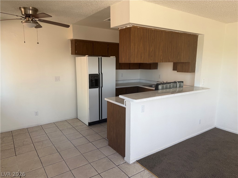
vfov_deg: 56.8
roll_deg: -1.2
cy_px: 89
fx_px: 165
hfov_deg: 71.6
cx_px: 119
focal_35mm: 24
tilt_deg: -9.4
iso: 100
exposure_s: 1/121
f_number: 1.78
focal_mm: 6.76
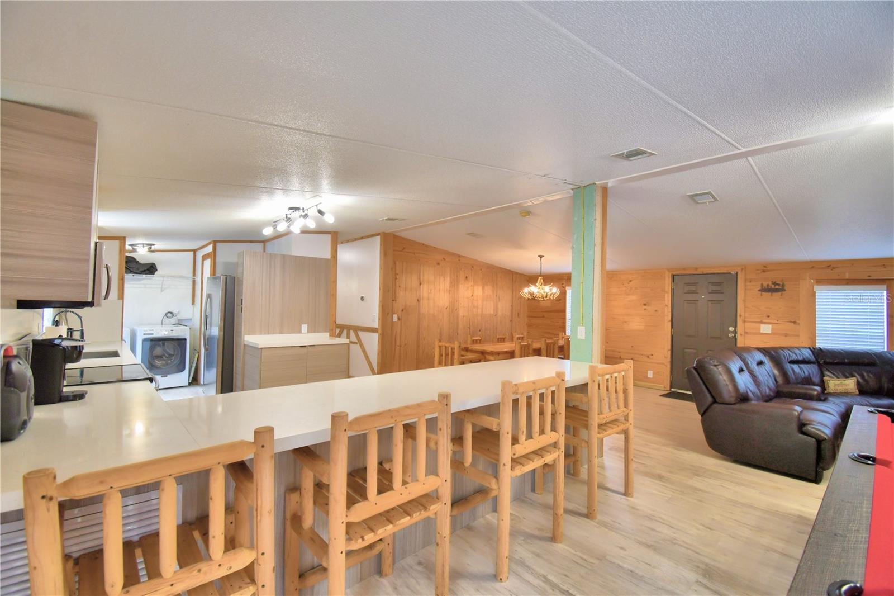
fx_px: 372
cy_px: 298
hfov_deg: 100.4
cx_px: 447
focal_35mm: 15
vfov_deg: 77.3
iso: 400
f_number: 4.5
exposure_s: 1/50
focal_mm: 10
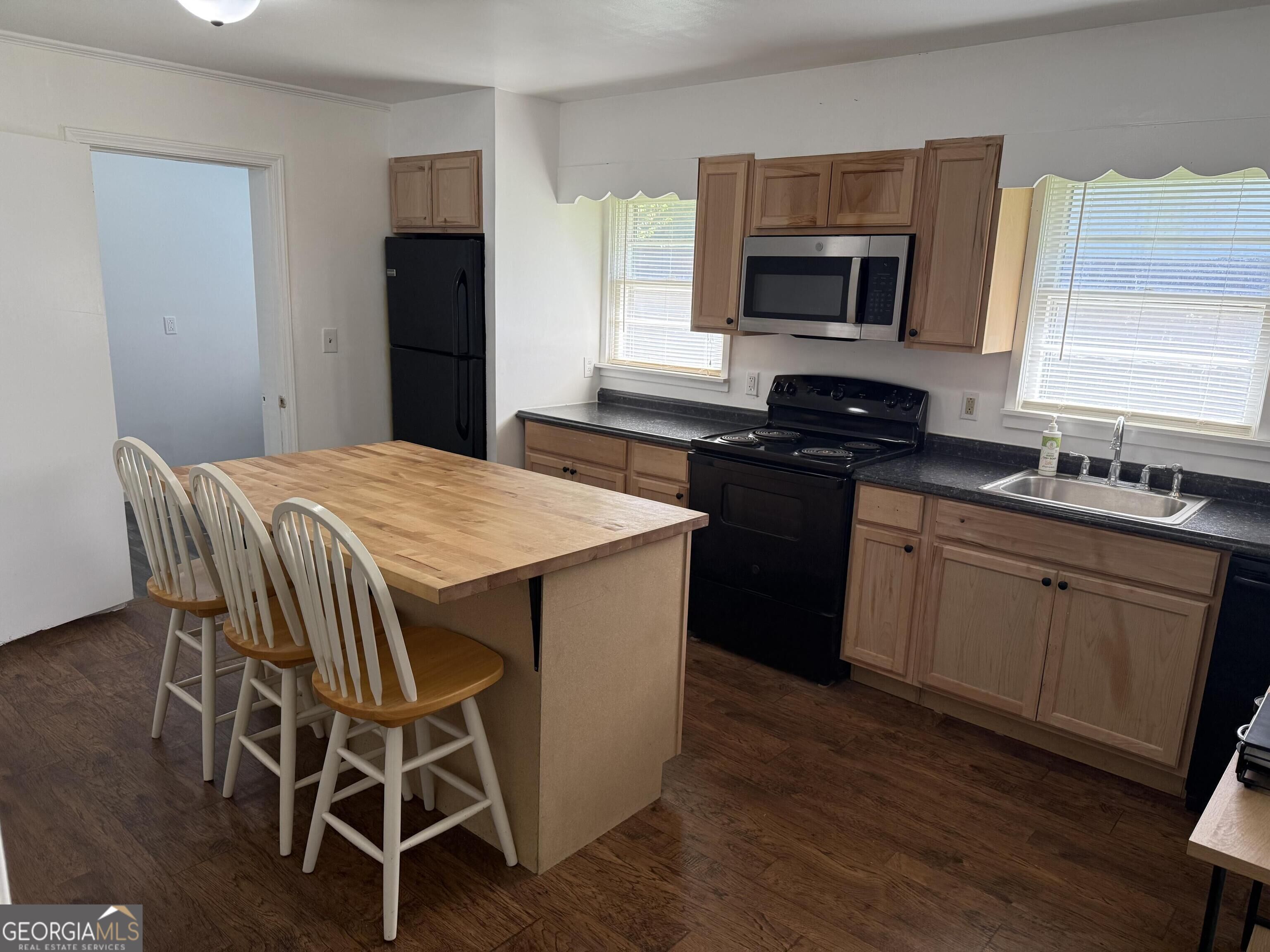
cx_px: 635
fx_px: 881
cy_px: 476
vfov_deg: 56.8
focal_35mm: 24
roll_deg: -2.0
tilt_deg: -12.3
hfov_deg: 71.6
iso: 200
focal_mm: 6.76
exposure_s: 1/192
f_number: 1.78
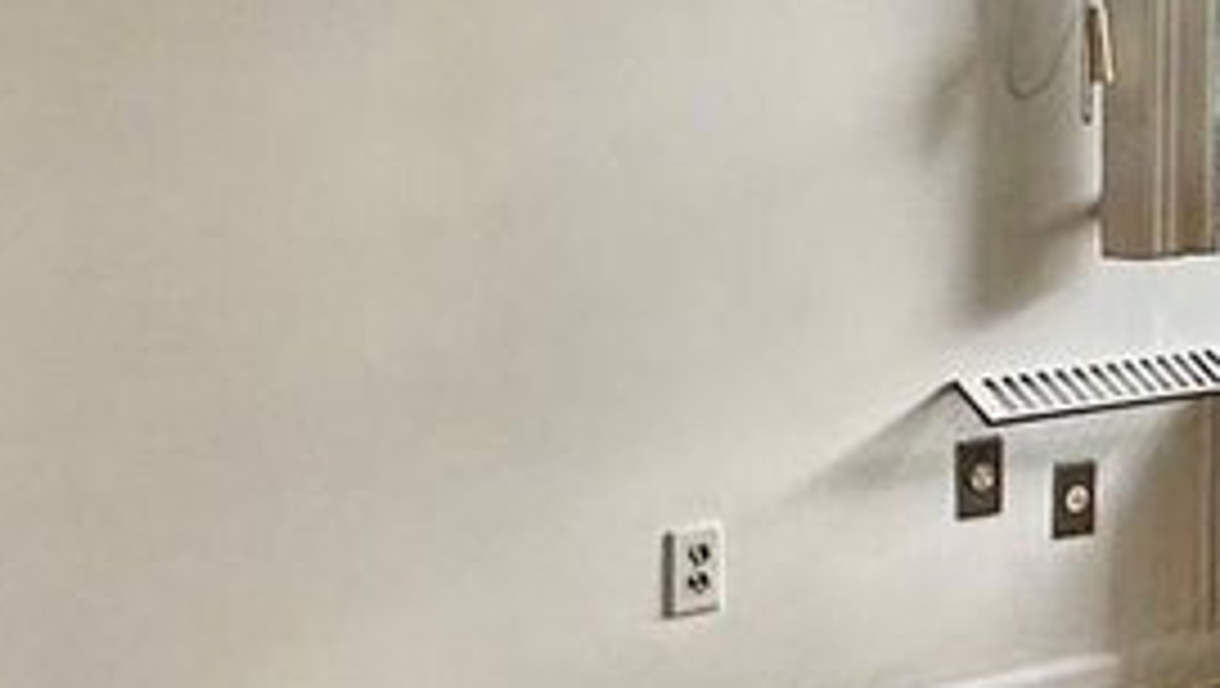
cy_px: -85
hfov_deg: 19.4
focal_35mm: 90
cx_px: 2021
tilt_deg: -0.8
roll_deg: -1.3
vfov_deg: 13.2
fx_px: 2914
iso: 100
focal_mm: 2.22
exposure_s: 1/99
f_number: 2.2
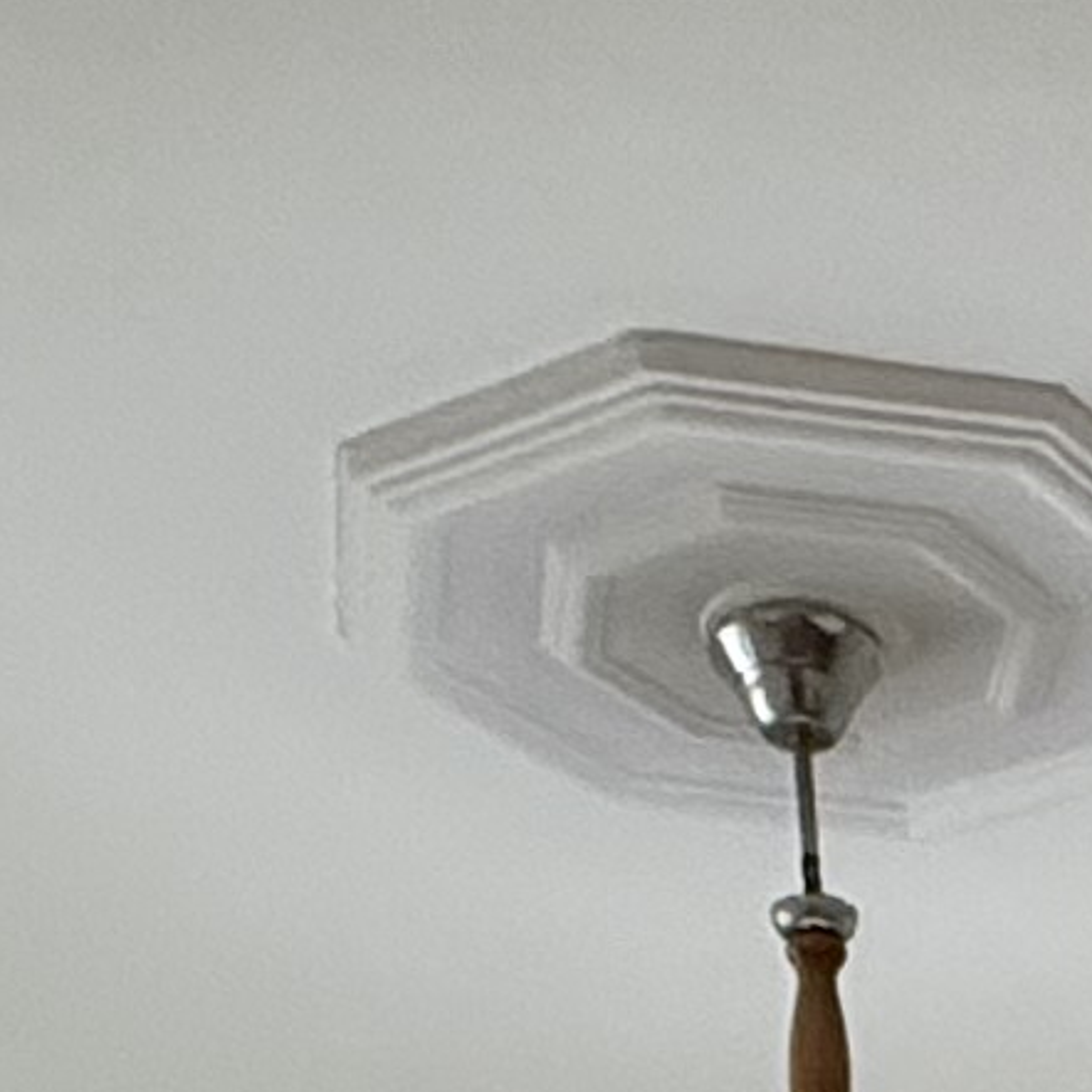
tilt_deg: -10.3
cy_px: 3442
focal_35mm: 113
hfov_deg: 14.7
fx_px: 4033
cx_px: 1477
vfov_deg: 10.3
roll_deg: +0.0
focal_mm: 2.22
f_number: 2.2
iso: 320
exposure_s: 1/50
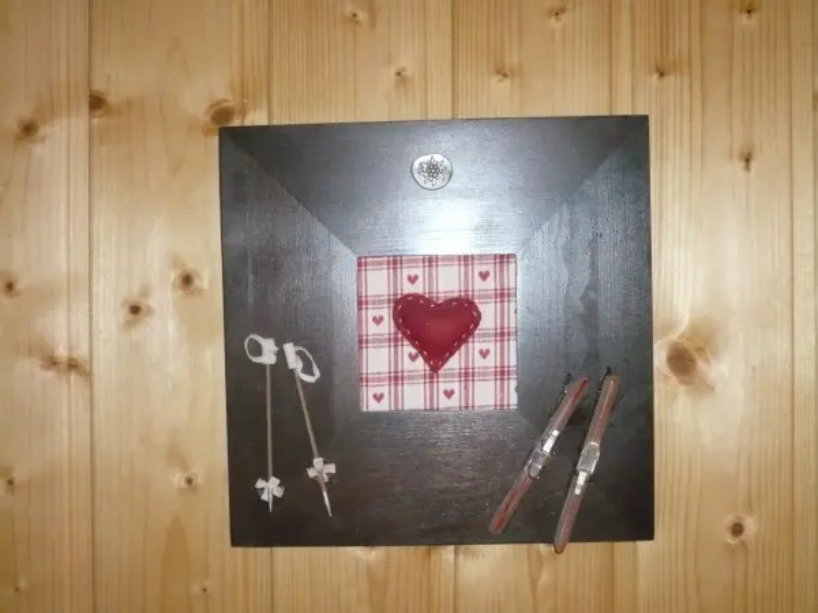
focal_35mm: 45
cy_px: 306
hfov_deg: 42.1
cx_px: 409
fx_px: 1063
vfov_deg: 32.2
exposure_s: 1/30
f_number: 3.2
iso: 800
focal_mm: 7.5
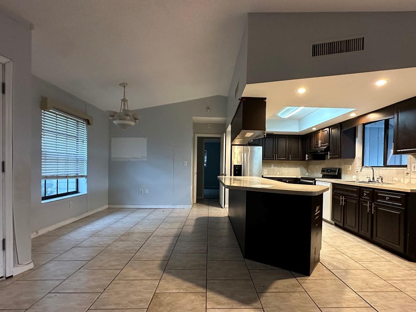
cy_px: 170
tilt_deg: -1.1
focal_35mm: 19
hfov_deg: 84.6
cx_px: 219
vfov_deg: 68.5
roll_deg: -0.5
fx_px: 228
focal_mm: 2.22
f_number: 2.2
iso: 640
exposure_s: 1/60
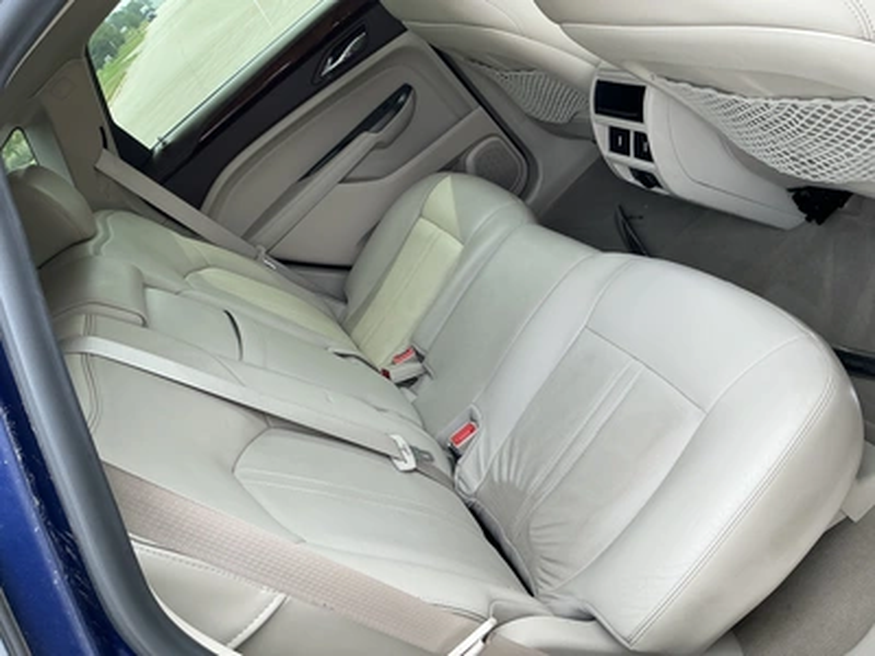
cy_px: 328
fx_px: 708
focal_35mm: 28
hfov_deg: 63.4
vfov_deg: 49.7
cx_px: 438
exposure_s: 1/123
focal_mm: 3
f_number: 1.8
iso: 20
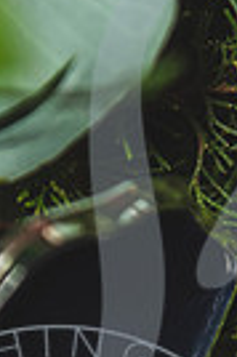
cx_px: 178
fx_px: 1663
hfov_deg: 8.1
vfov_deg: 12.1
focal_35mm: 168
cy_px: 370
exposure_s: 1/125
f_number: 2.8
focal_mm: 50
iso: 500
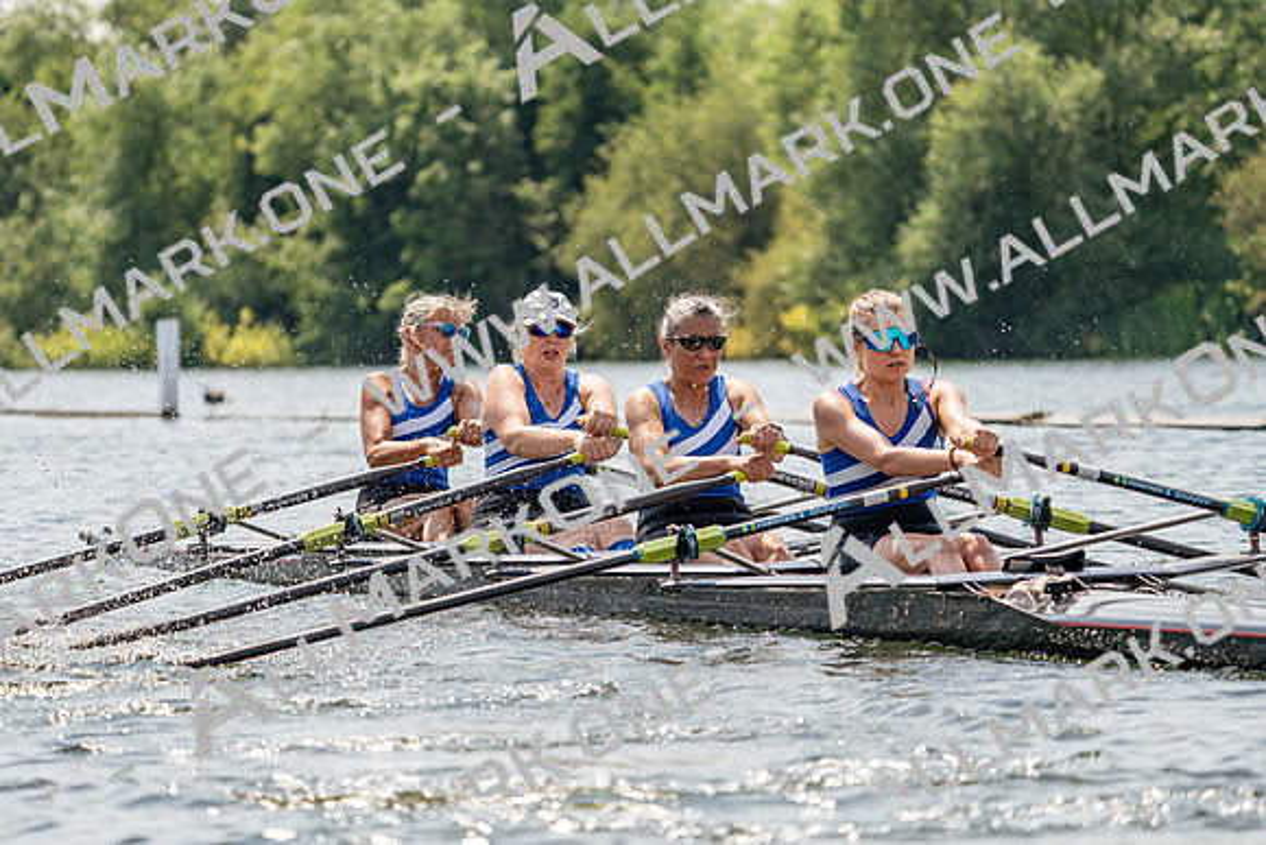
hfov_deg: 9.8
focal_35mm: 209
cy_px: 422
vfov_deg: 6.6
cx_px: 633
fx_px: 7351
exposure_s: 1/1600
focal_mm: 209
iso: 250
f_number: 5.6
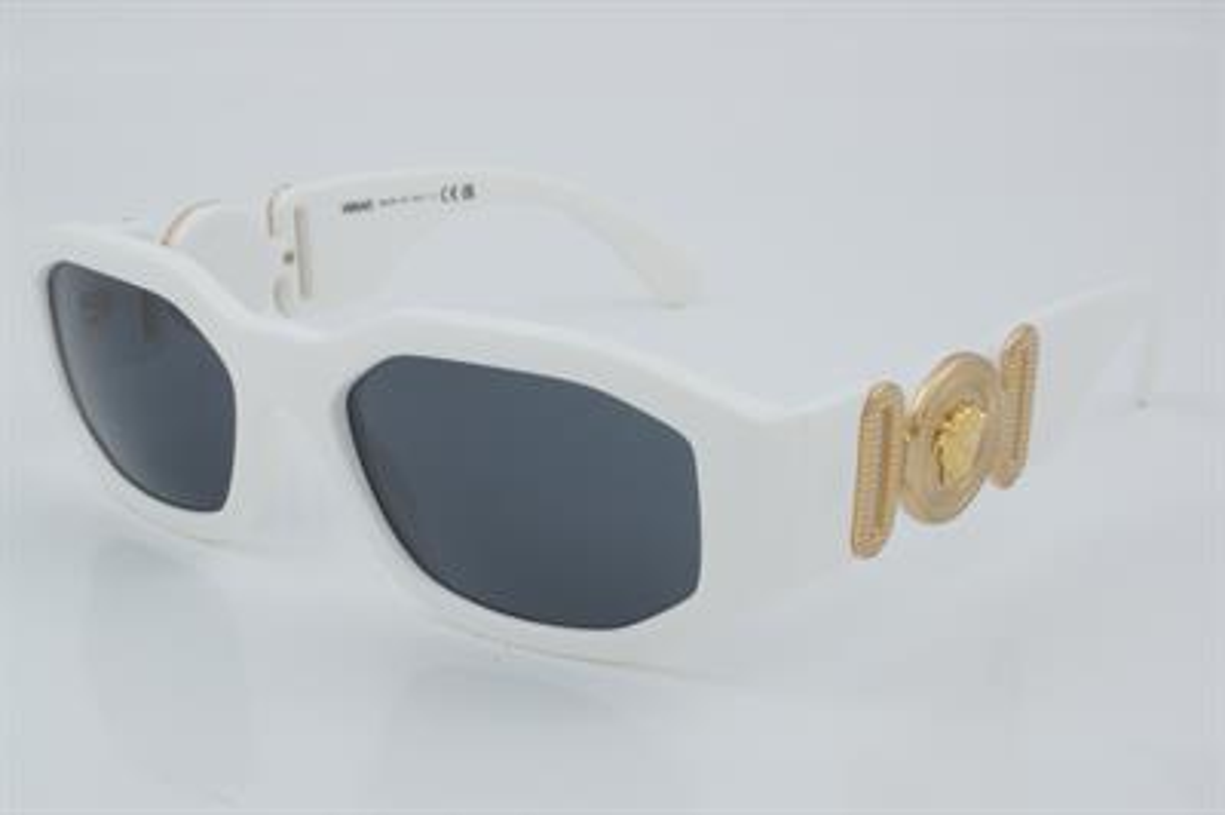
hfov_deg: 27.0
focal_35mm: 75
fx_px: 2550
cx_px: 612
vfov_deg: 18.2
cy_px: 408
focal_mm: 50
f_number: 32
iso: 100
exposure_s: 1/4
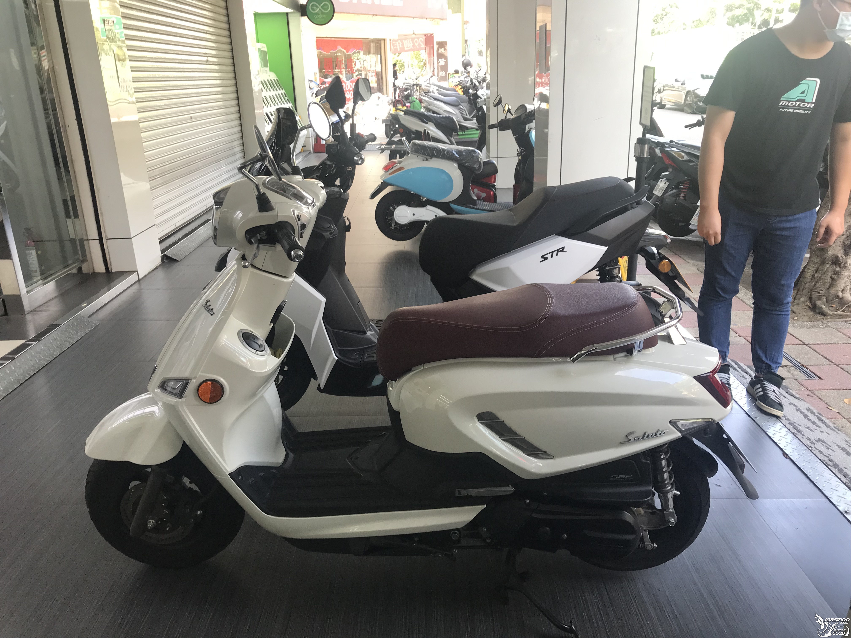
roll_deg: +2.1
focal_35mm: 28
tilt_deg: -21.0
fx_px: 688
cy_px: 319
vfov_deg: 49.7
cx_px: 426
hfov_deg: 63.4
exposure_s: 1/100
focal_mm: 3.99
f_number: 1.8
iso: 32
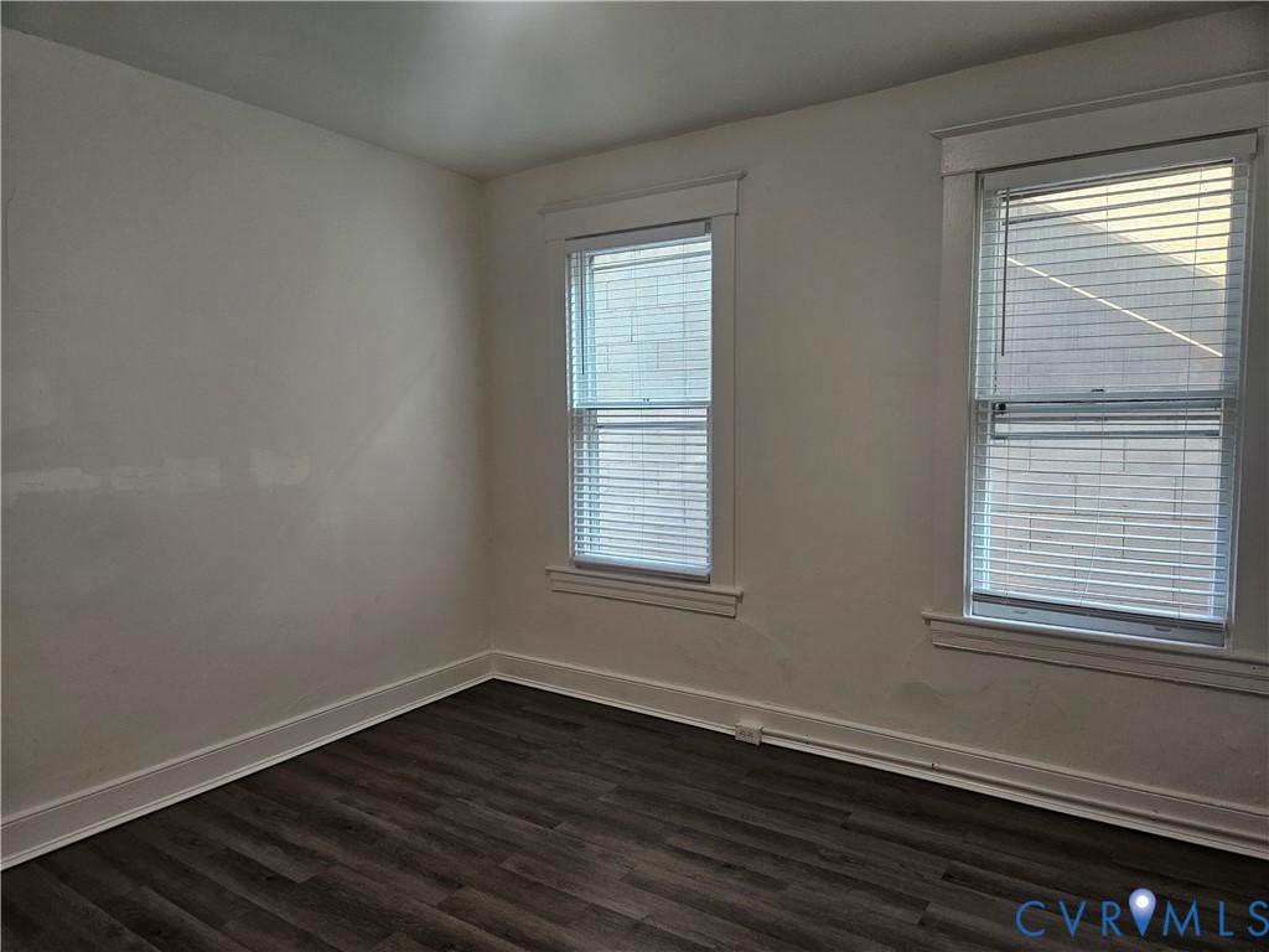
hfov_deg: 73.9
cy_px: 476
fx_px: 843
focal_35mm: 23
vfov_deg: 58.9
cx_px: 634
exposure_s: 1/120
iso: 160
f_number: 1.8
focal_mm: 5.4
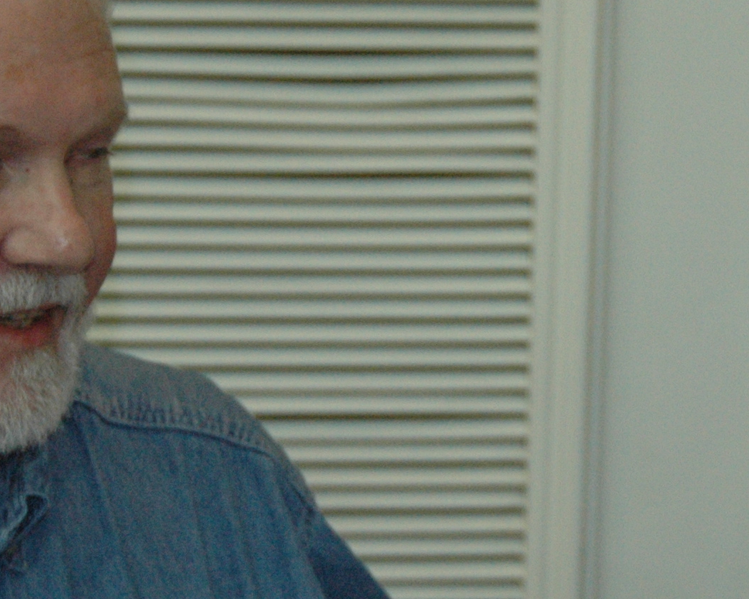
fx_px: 4433
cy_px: 507
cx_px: 544
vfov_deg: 7.7
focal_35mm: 200
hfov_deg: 9.6
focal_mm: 50
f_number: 5
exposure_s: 1/80
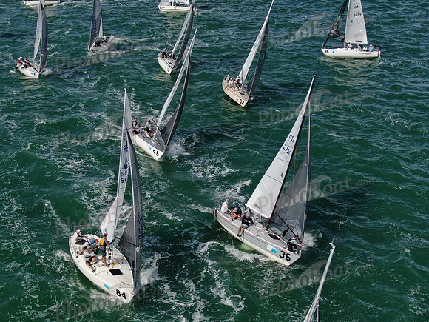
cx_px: 214
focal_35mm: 48
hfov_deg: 39.7
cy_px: 161
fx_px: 595
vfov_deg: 30.3
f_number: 3.8
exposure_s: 1/1250
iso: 100
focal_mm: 8.6
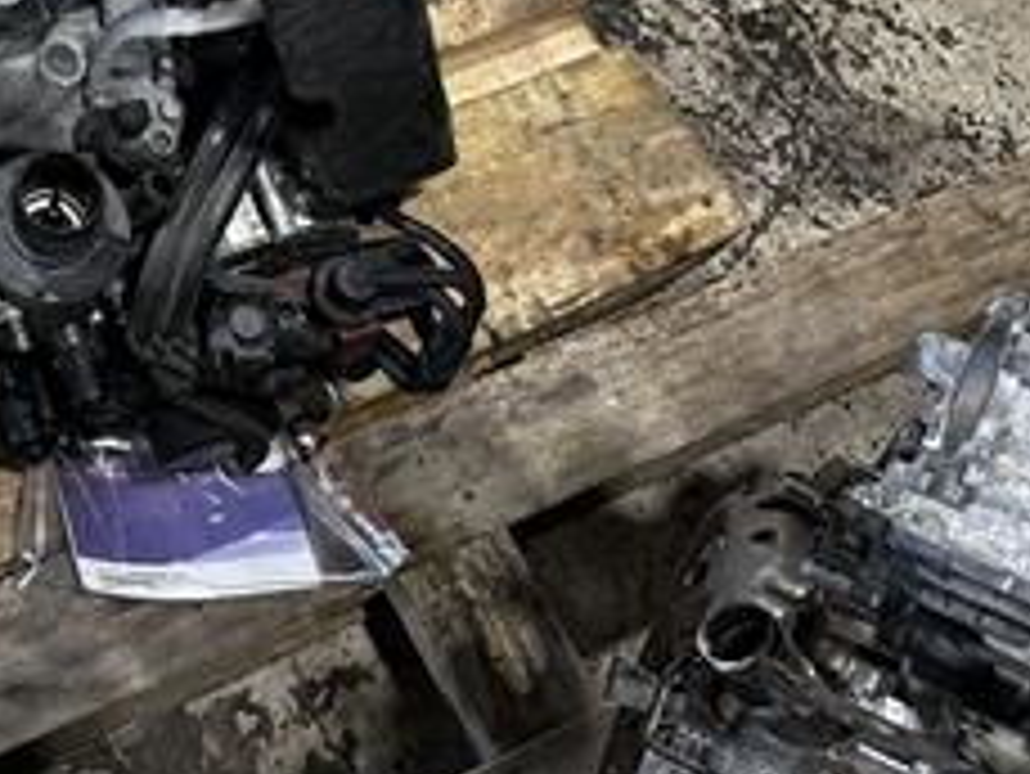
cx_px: -301
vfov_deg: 20.6
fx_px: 1995
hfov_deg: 25.1
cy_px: -135
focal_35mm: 67
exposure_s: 1/100
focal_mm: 6.86
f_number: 1.78
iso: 160
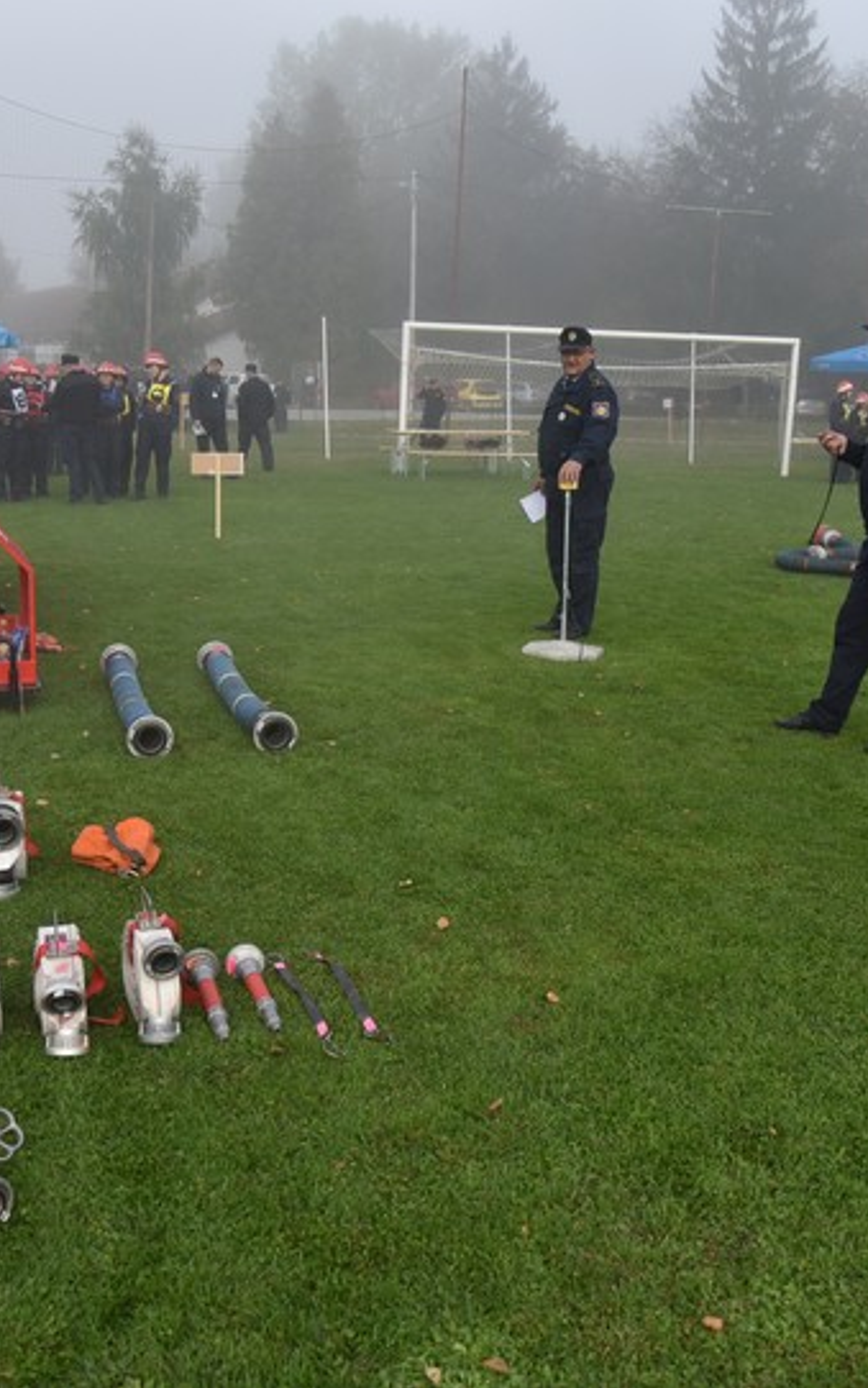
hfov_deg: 34.4
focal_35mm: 37
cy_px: 690
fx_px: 1400
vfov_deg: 52.7
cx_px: 384
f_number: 4.5
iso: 1000
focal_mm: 24
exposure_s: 1/4000
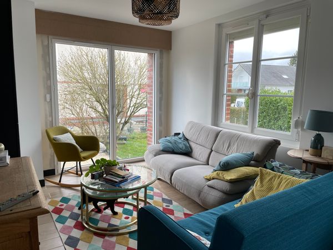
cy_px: 125
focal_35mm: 26
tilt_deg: -8.4
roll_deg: -0.8
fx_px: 250
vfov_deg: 53.1
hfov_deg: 67.3
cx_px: 166
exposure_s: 1/130
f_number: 1.6
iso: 32
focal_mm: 4.2
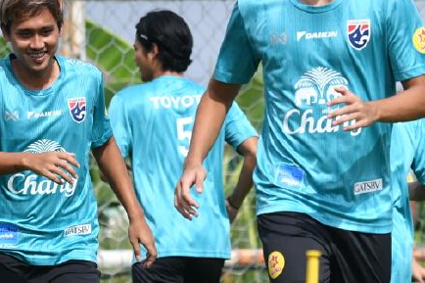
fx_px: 5971
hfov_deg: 4.1
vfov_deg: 2.7
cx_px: 303
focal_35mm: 506
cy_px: 136
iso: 200
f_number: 4.5
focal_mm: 122
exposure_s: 1/2500
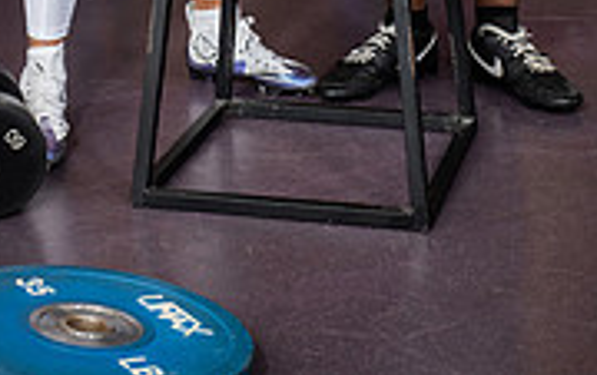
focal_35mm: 117
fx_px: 1906
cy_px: -368
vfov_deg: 10.4
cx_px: 312
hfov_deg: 17.8
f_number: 7.1
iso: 800
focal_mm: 46
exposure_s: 1/250
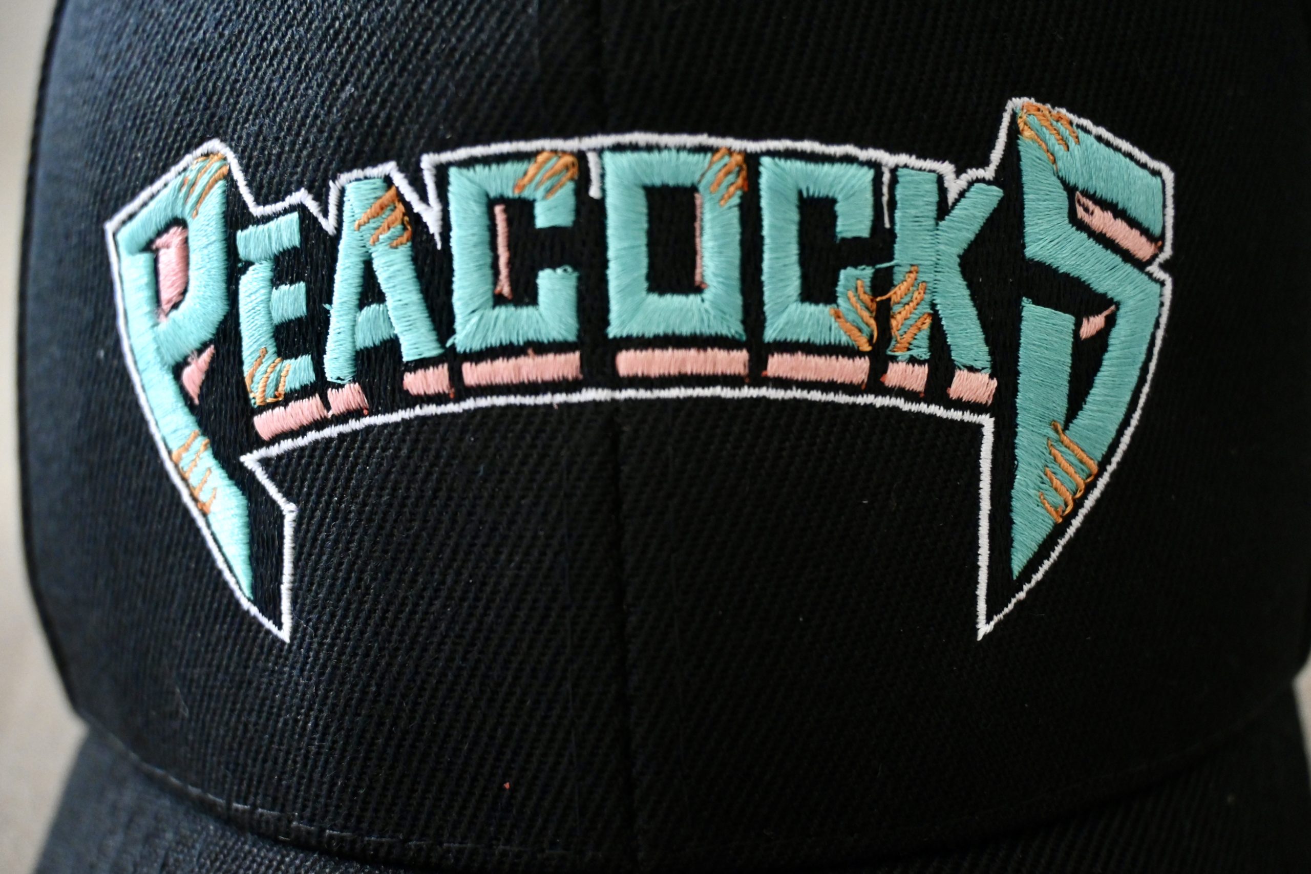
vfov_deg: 32.4
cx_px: 656
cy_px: 437
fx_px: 1502
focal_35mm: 41
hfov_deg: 47.2
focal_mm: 27.5
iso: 2800
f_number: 4.5
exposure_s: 1/125
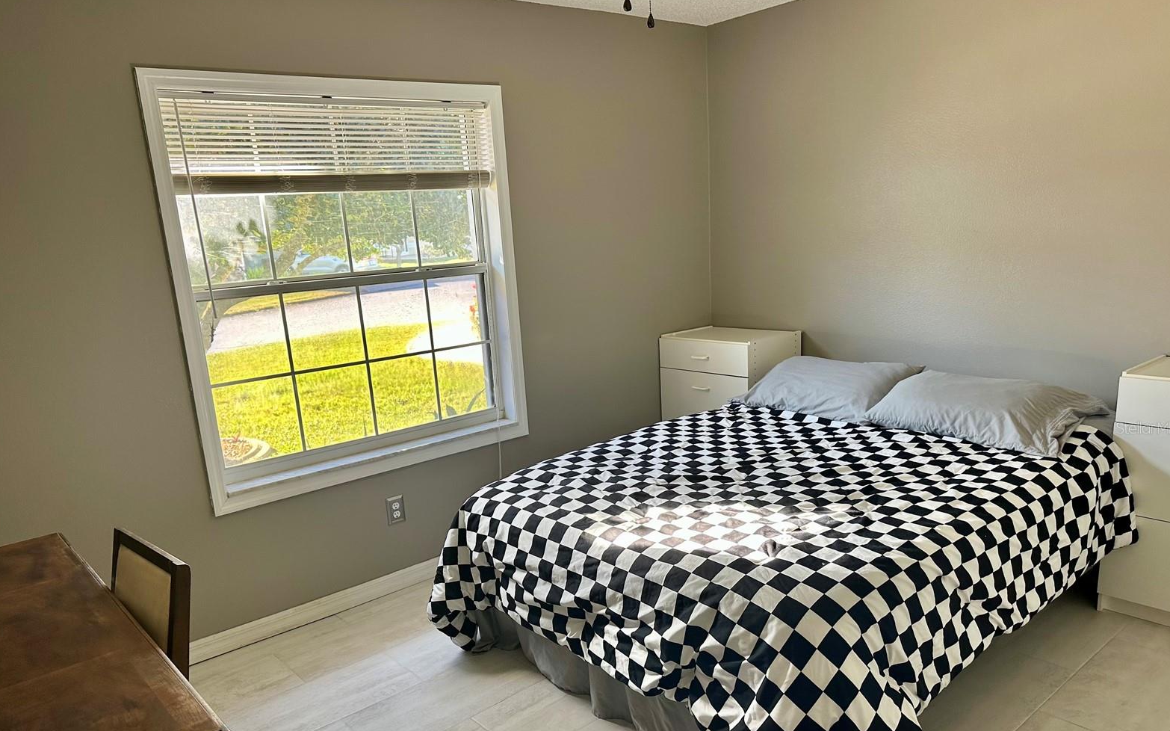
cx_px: 589
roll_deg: +3.6
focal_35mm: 26
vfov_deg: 47.4
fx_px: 829
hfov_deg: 70.4
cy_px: 428
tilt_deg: -14.1
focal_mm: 6.86
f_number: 1.78
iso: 125
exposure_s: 1/121
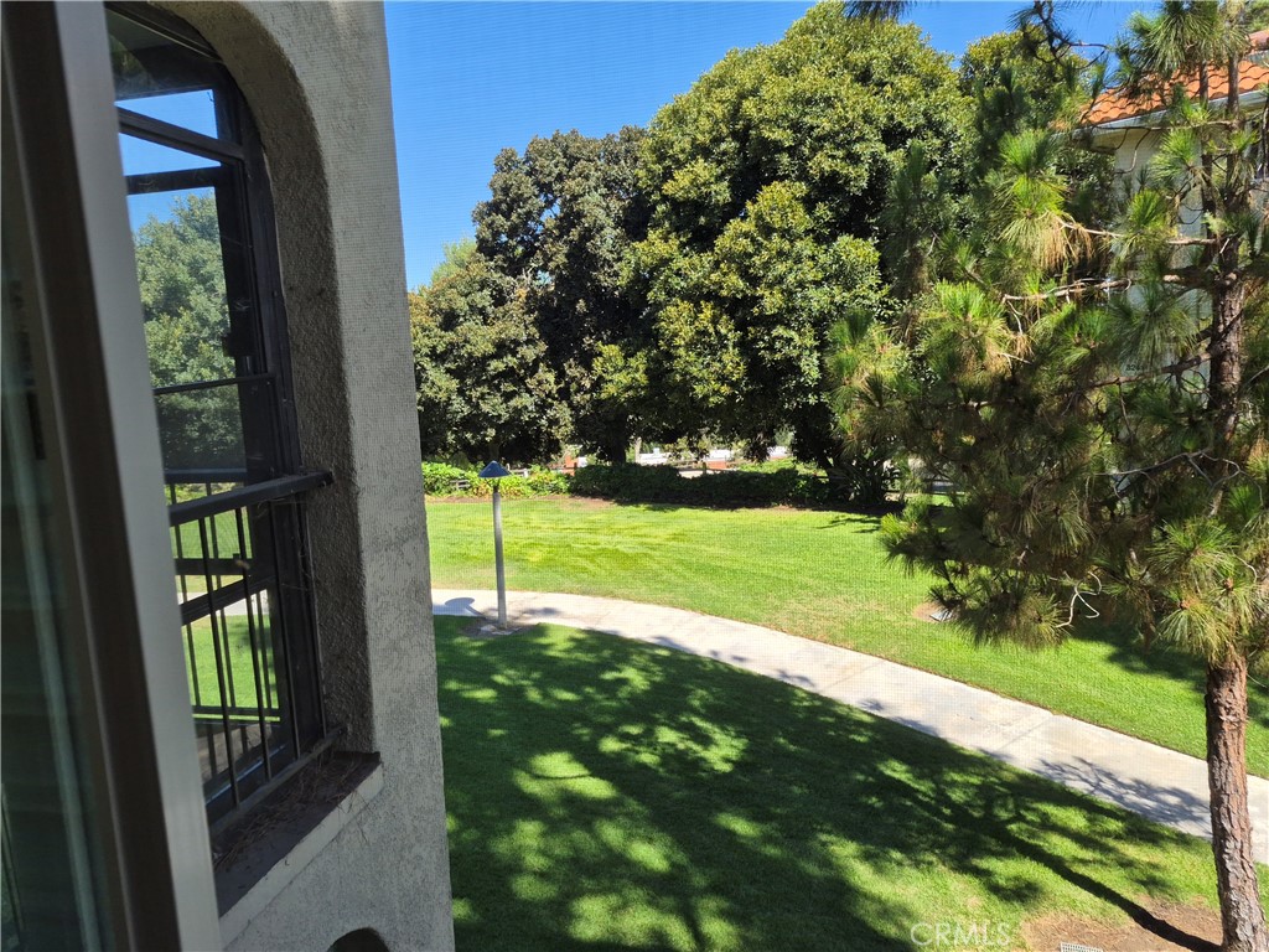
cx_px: 634
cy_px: 476
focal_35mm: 23
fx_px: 843
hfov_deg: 73.9
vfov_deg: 58.9
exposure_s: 1/1916
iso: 80
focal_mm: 5.4
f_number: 1.8
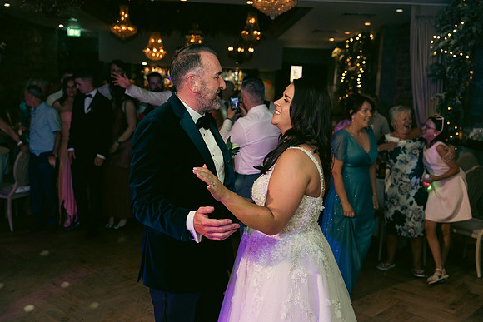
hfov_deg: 49.5
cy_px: 161
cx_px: 242
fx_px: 523
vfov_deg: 34.2
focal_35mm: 39
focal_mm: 39
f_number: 3.5
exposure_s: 1/160
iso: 2500
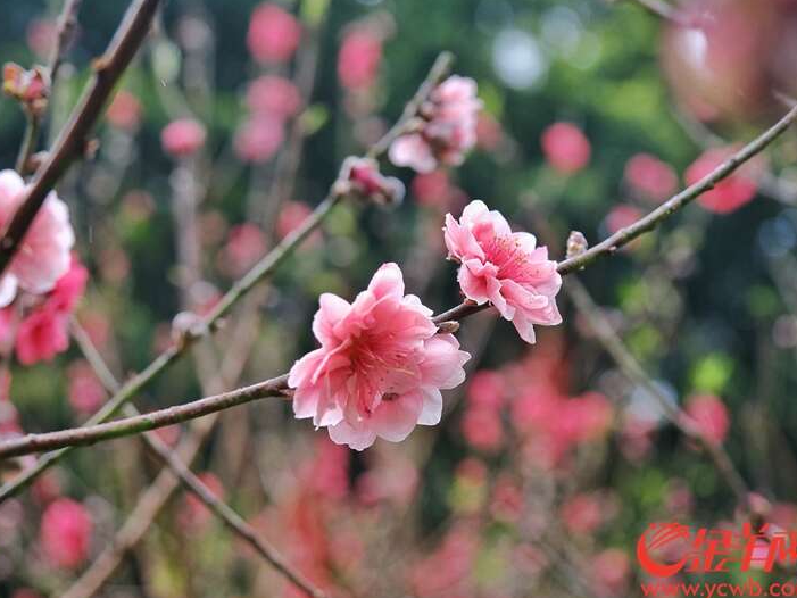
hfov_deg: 28.5
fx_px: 1566
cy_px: 298
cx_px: 368
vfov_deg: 21.6
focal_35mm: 68
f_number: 4
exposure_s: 1/150
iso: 160
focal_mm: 41.1
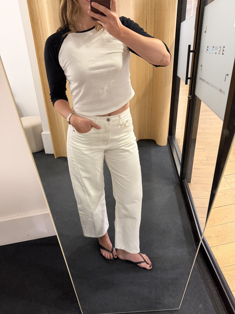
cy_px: 157
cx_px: 118
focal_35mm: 24
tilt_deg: -46.8
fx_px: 217
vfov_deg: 71.6
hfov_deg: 56.8
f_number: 1.78
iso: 800
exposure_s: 1/60
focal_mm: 6.76
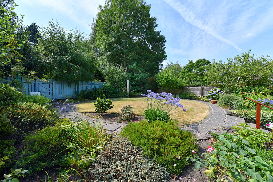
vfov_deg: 81.2
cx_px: 136
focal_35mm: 14
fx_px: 106
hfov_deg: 104.2
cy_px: 91
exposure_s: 1/500
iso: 250
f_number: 11
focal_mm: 14
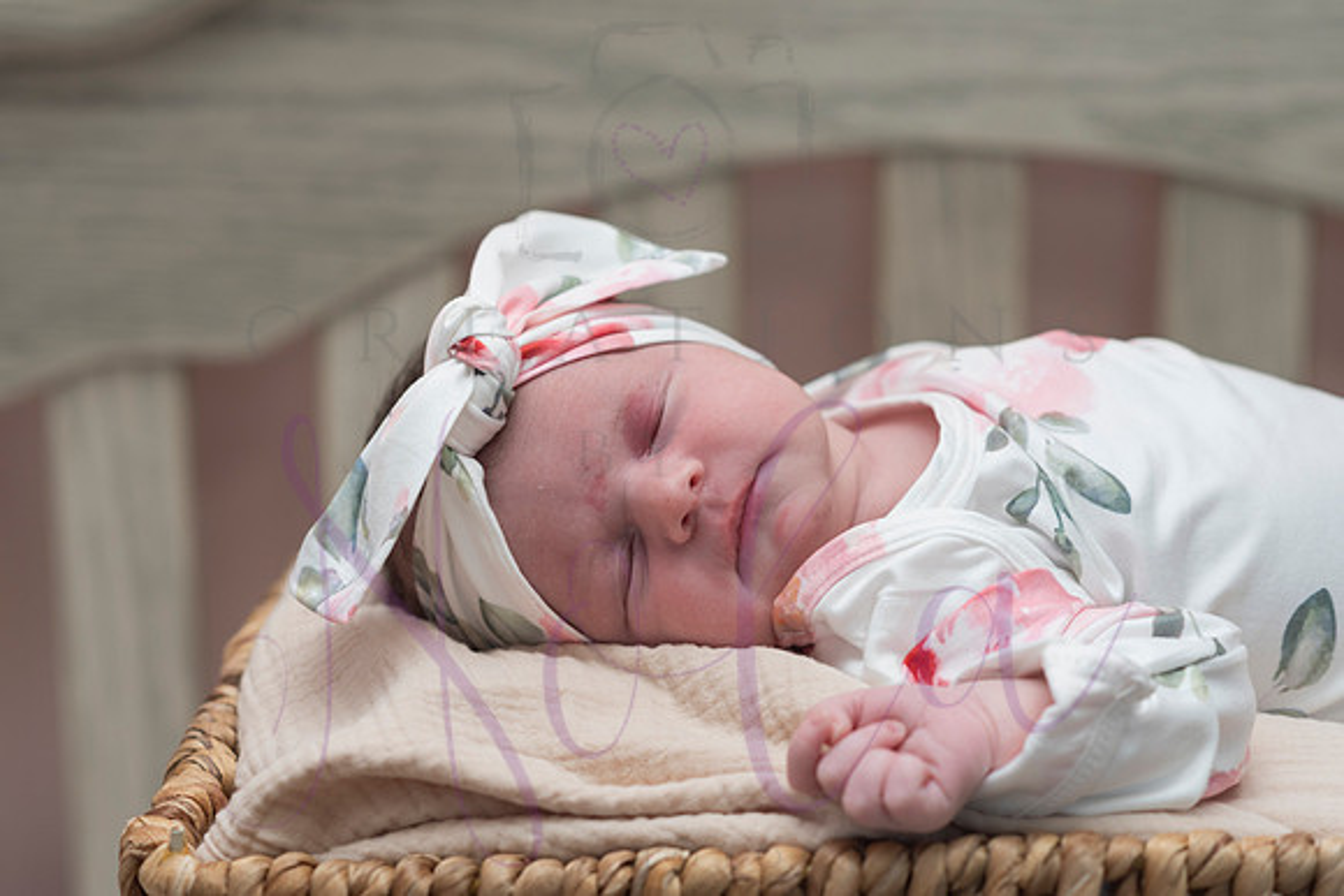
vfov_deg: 15.8
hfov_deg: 23.5
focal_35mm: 87
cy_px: 448
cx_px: 672
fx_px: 3235
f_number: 4
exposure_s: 1/320
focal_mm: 85
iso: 400
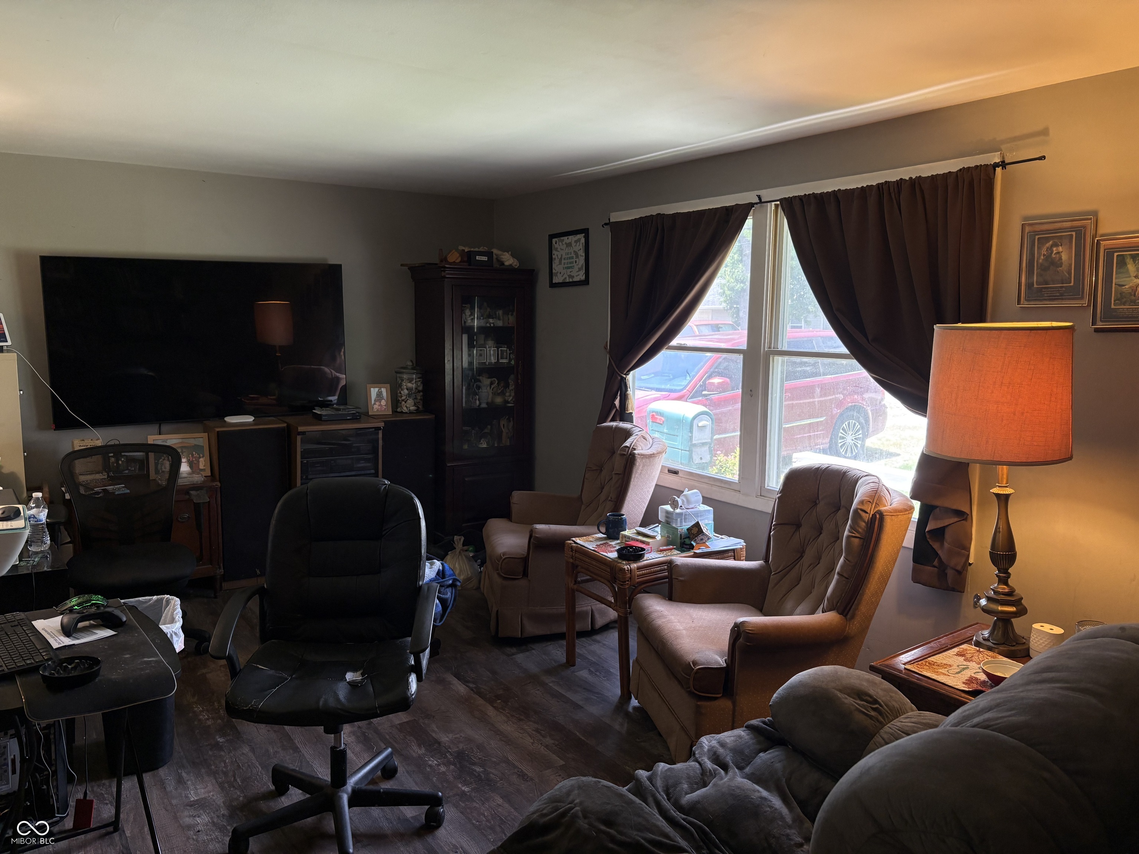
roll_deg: -0.5
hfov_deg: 67.3
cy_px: 427
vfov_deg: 53.1
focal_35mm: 26
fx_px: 856
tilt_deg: -7.1
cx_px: 570
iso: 100
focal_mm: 5.96
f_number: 1.6
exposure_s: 1/120
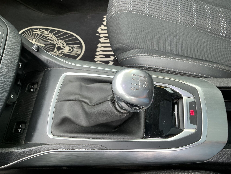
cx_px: 116
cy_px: 87
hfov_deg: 61.7
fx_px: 194
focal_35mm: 29
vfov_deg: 48.2
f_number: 1.8
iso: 40
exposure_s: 1/60
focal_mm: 3
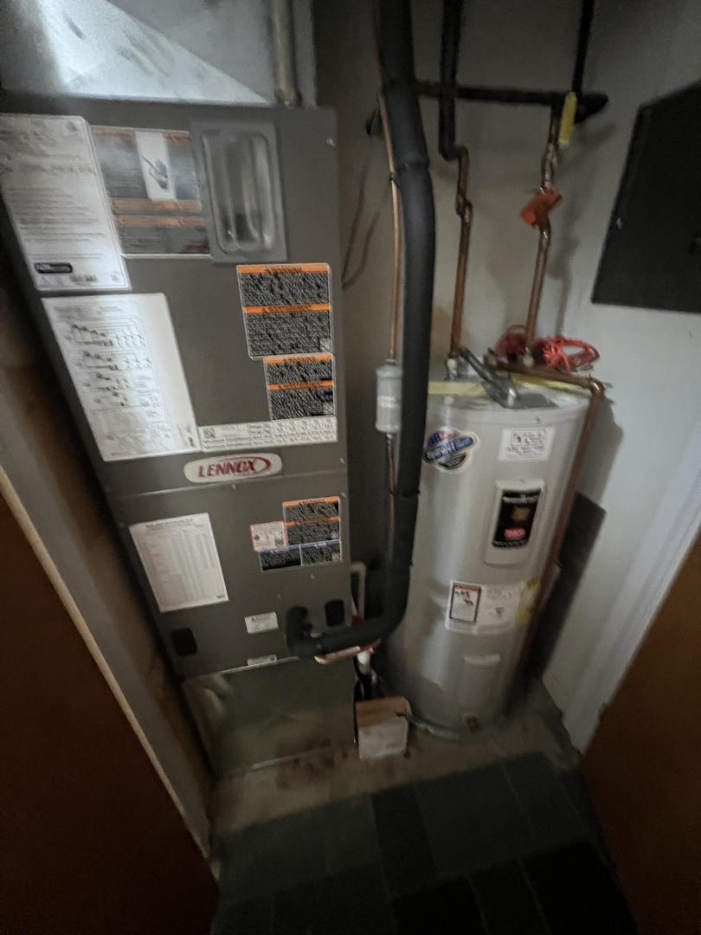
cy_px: 468
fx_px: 351
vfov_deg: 106.2
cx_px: 350
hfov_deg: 89.9
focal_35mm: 13
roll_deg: +2.9
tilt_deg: -26.0
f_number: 1.8
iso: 1250
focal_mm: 1.57
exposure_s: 1/30
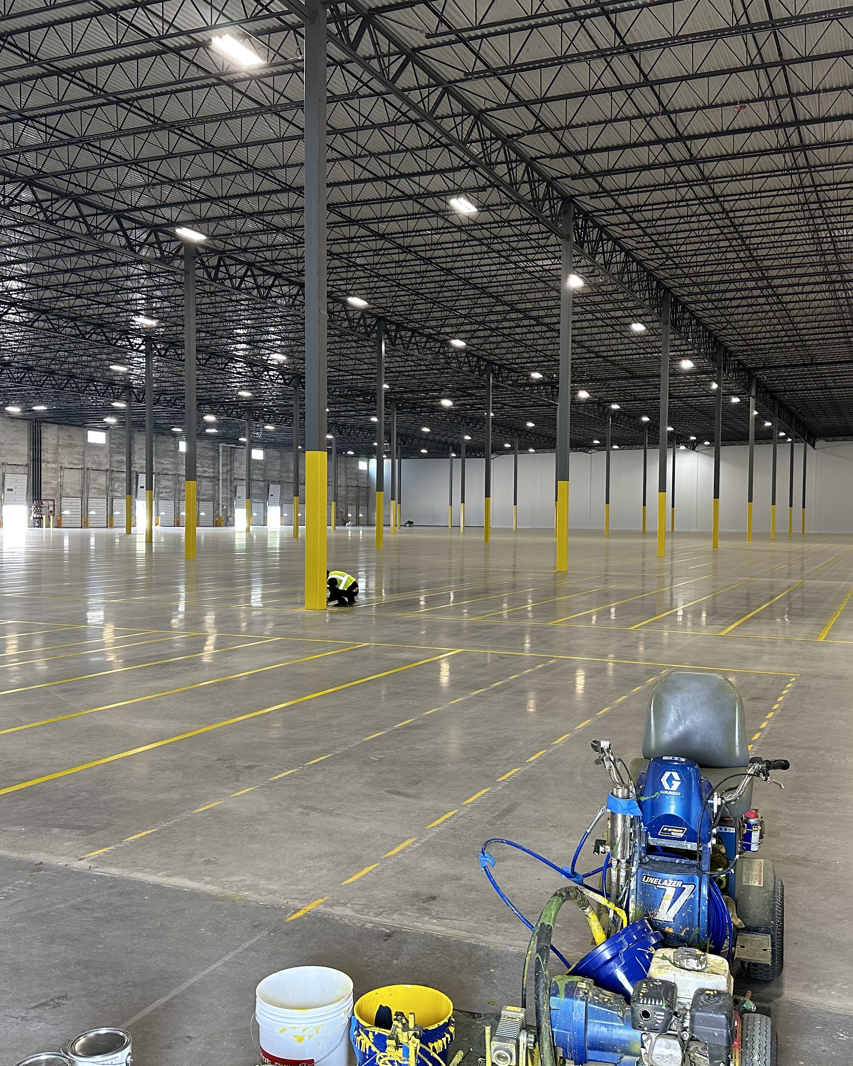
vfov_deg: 55.7
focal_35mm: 32
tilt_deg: -4.6
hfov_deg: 45.7
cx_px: 474
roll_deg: -1.4
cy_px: 536
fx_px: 1010
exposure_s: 1/103
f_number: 1.78
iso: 250
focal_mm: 6.86
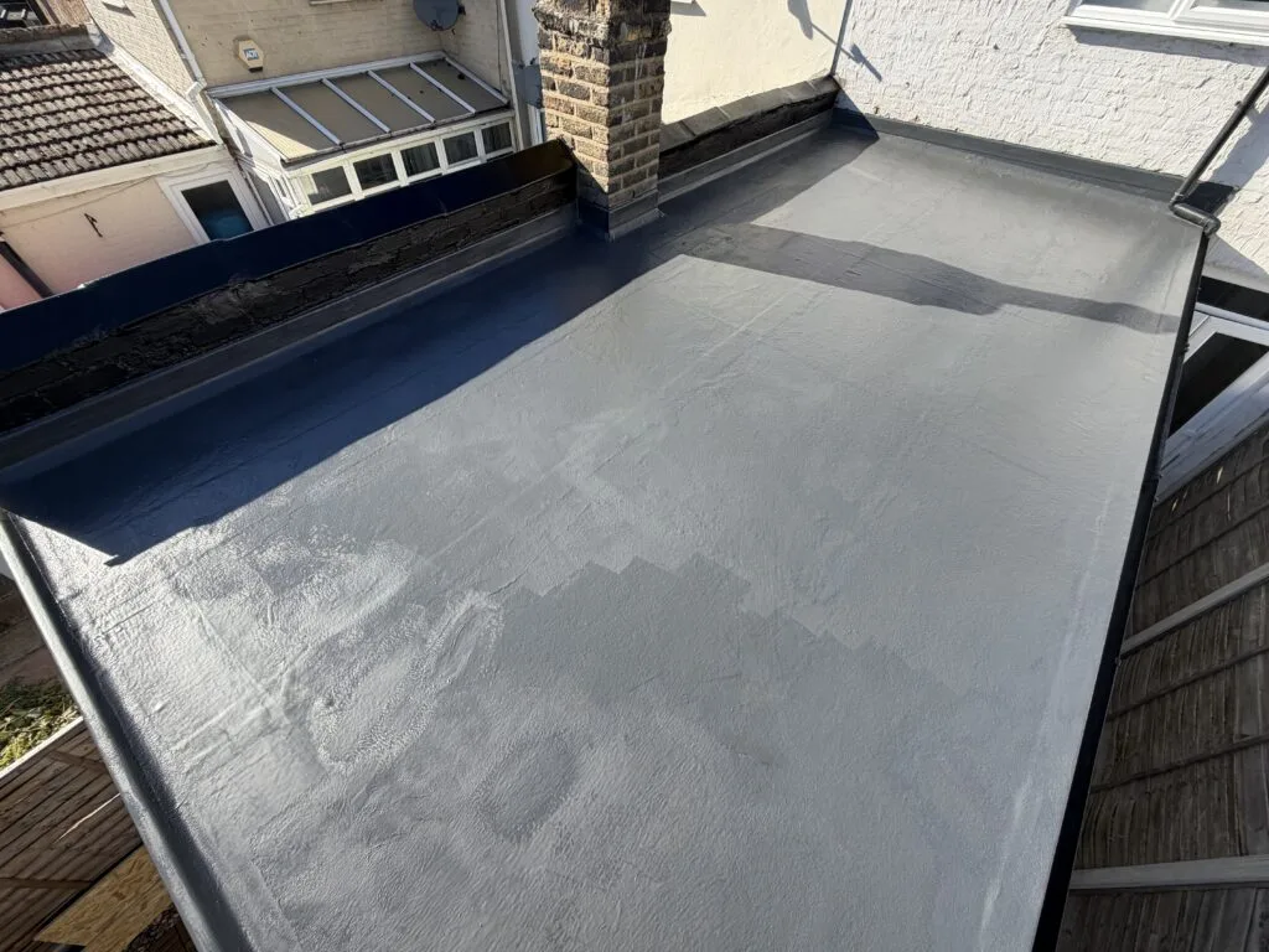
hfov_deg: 102.1
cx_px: 634
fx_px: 513
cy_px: 476
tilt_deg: -49.0
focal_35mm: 14
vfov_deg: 85.7
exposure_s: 1/644
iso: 40
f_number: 2.2
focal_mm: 2.22
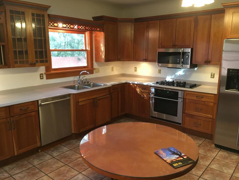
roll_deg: -0.1
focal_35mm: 29
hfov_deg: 61.7
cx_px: 120
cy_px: 90
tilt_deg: -11.9
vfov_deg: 48.2
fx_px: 200
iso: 160
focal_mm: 4.15
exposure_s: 1/30
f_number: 2.2
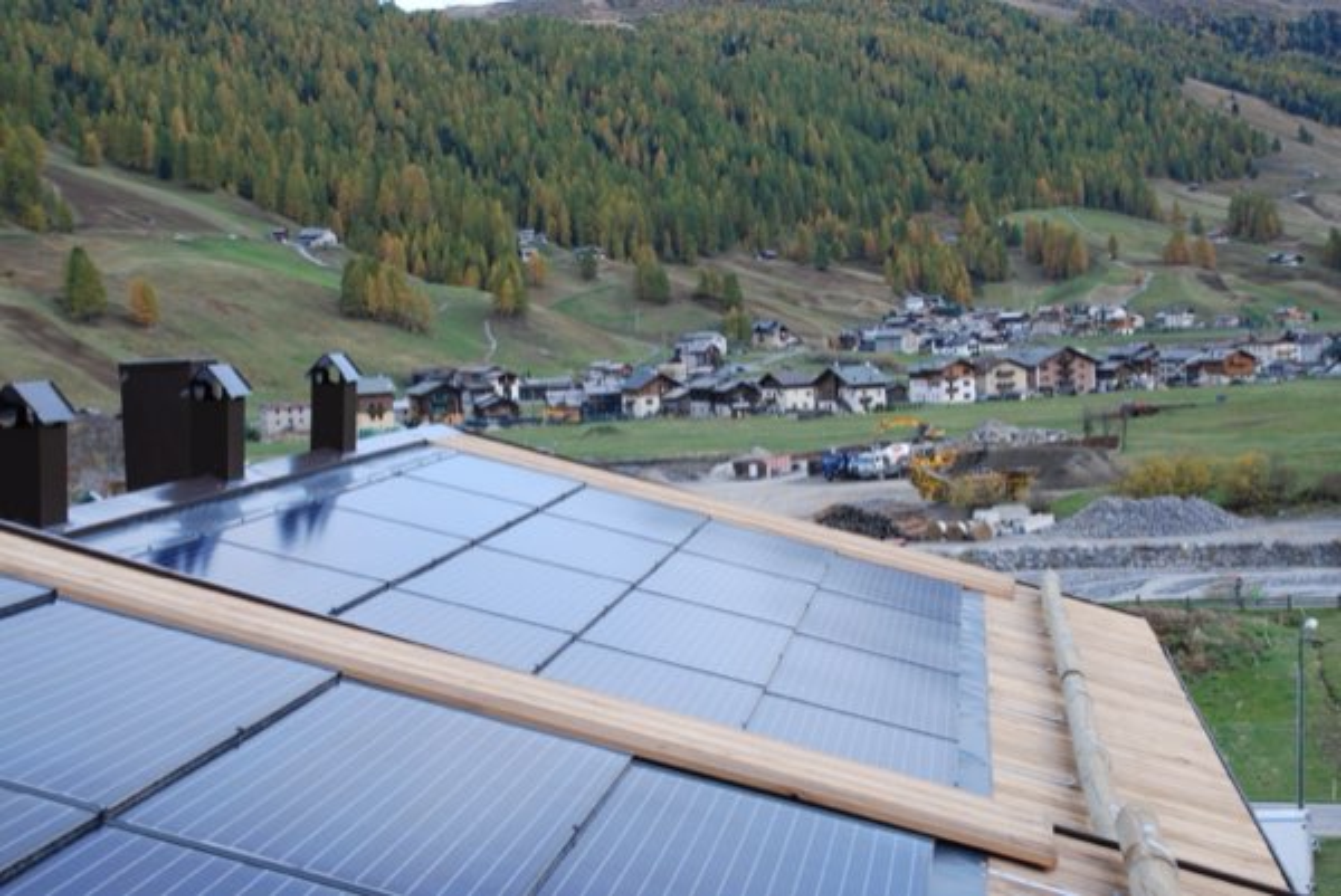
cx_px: 670
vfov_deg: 23.8
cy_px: 448
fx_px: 2125
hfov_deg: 35.0
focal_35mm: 57
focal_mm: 38
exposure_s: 1/125
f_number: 5.6
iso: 140
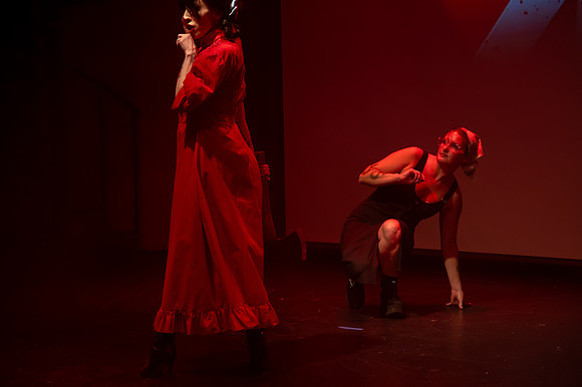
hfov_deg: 21.6
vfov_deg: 14.5
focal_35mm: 94
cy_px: 201
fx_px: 1525
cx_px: 298
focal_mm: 82
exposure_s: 1/200
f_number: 4
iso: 3200
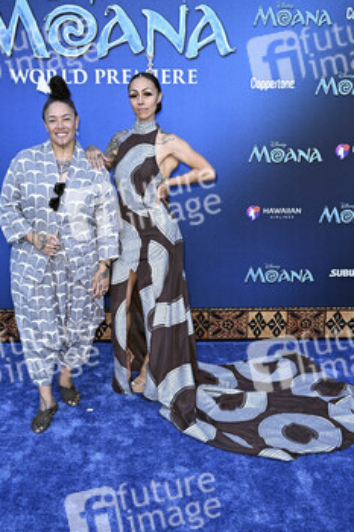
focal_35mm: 40
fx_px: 591
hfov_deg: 33.4
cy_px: 281
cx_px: 187
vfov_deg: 48.5
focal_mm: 35
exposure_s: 1/250
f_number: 6.3
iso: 800
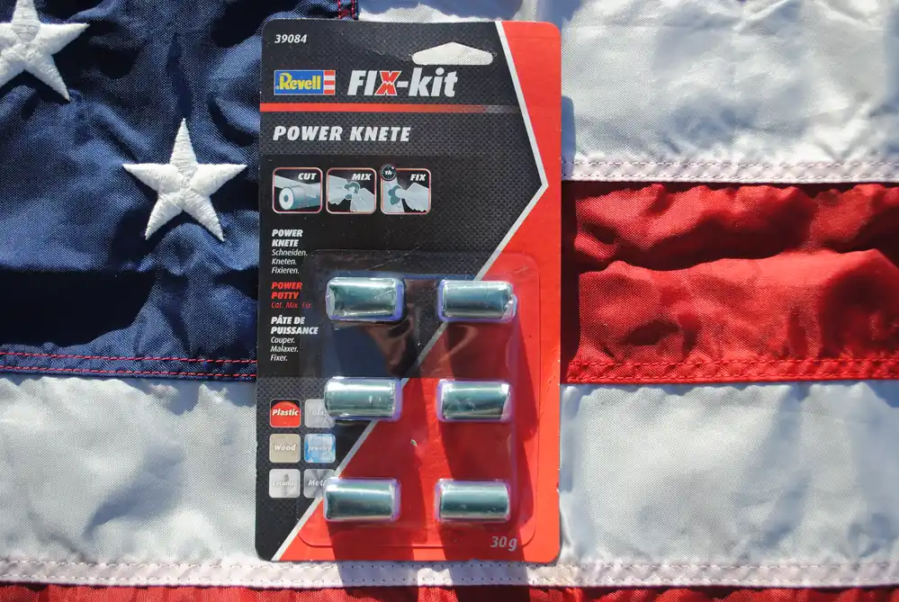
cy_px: 301
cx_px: 450
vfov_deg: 30.9
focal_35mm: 44
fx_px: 1088
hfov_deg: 44.9
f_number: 5.6
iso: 100
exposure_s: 1/400
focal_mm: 29
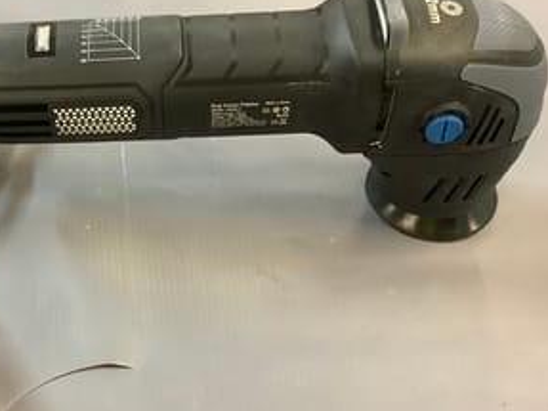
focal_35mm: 54
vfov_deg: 27.0
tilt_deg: -49.8
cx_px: 151
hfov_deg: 34.9
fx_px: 855
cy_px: 240
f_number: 2.4
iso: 400
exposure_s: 1/25
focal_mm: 3.3
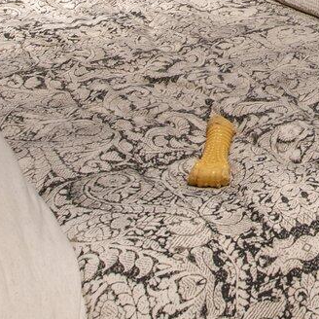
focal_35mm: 106
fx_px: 1105
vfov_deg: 13.9
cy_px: -316
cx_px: 502
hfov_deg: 15.0
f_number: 13
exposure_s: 5
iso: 400
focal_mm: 20
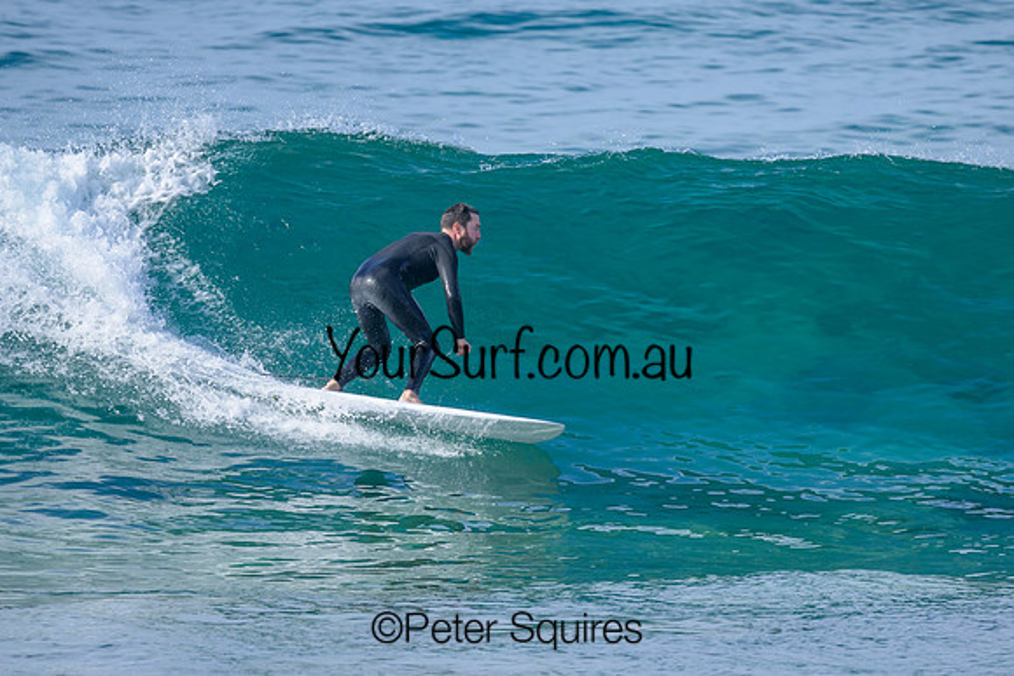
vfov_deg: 1.4
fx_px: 27944
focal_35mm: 992
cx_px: 503
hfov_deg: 2.1
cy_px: 288
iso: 450
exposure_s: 1/1600
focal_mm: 800
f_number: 6.3
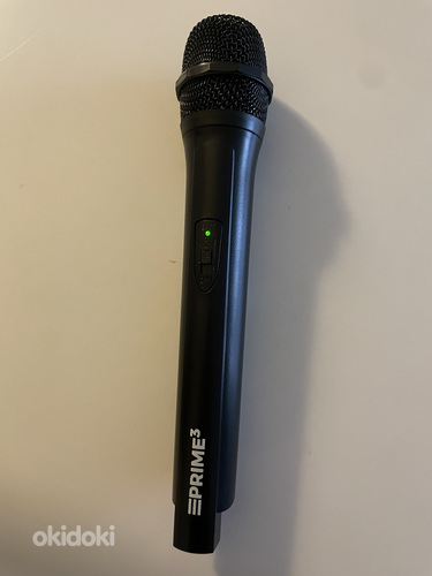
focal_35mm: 26
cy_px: 288
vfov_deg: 67.3
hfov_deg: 53.1
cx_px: 216
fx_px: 433
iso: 500
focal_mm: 4.2
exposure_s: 1/50
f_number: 1.6
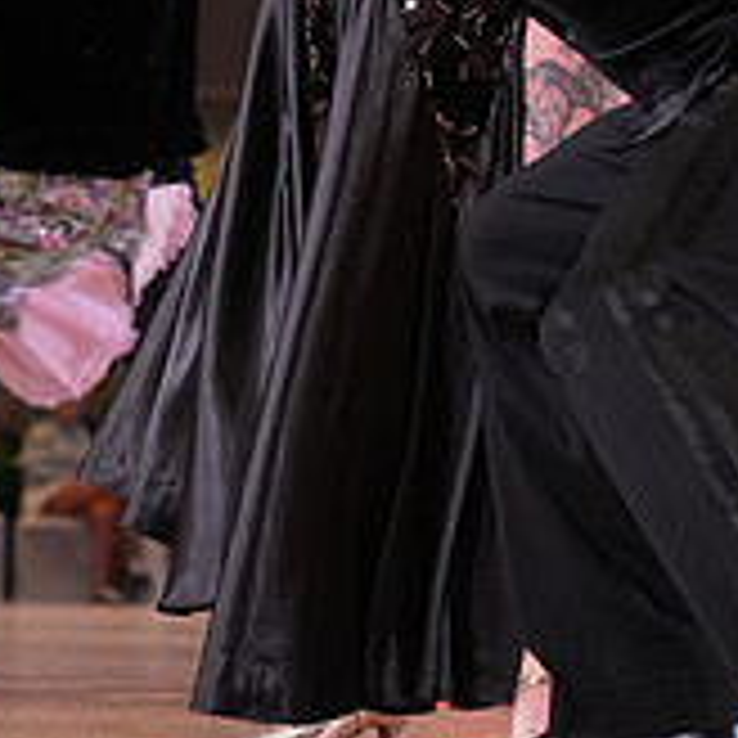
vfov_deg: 8.0
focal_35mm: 217
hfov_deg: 8.1
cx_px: 587
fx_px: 5234
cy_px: -261
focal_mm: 72
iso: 2000
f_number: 4
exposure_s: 1/320
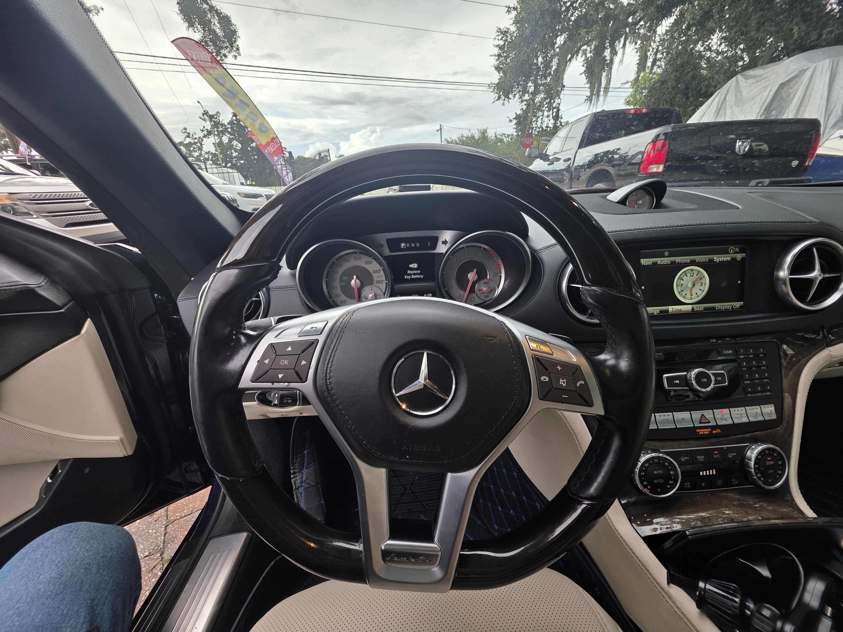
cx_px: 422
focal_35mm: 13
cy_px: 316
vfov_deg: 89.9
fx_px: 317
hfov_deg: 106.2
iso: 25
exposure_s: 1/120
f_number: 1.9
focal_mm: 2.2
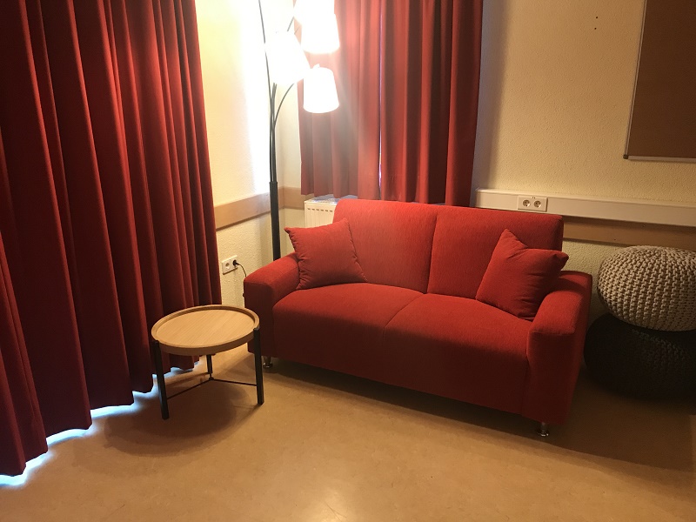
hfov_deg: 63.4
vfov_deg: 49.7
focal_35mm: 28
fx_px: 563
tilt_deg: -16.6
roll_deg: +0.6
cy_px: 261
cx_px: 348
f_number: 1.8
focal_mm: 3.99
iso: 100
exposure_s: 1/13
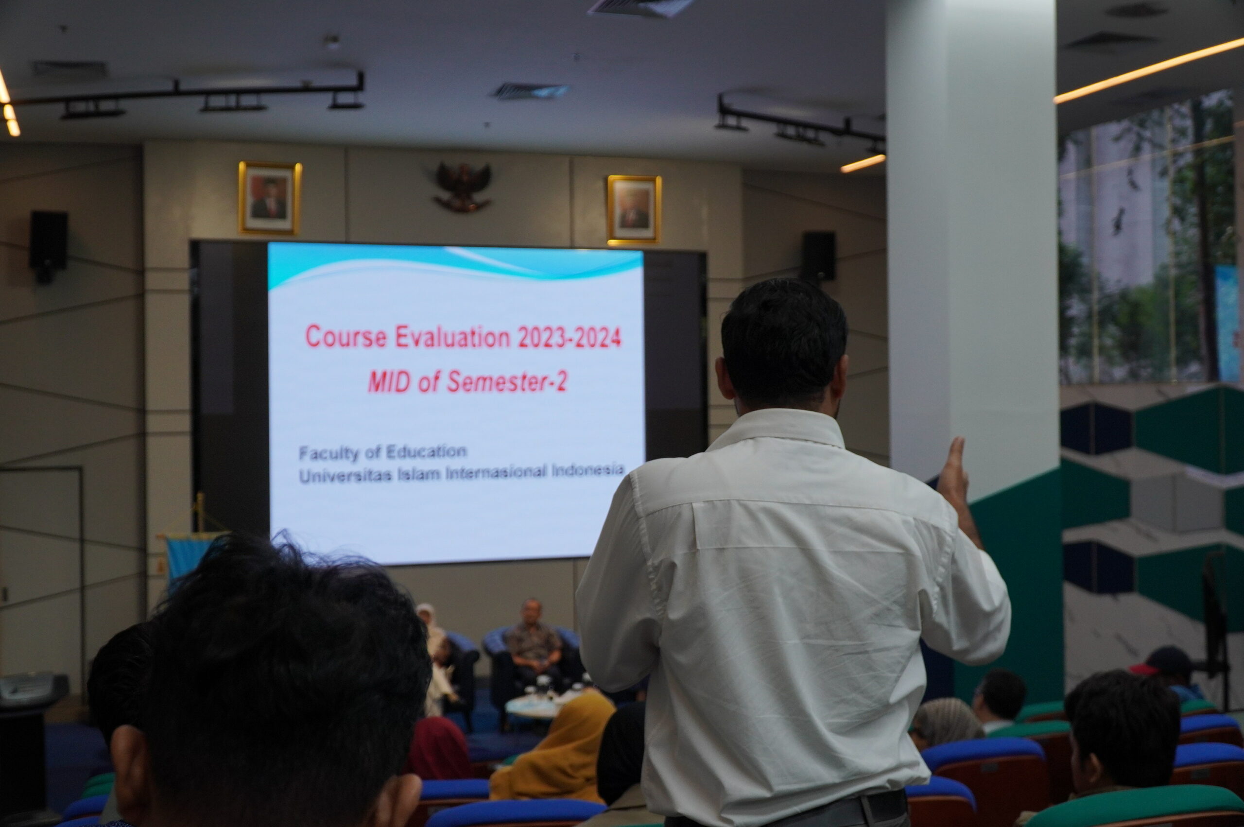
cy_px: 414
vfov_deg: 35.4
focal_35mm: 38
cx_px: 622
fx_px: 1295
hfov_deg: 51.3
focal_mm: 25
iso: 640
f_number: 4
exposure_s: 1/160
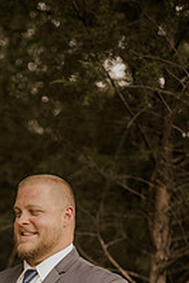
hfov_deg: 17.2
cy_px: 277
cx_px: 50
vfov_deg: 24.6
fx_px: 621
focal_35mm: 79
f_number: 1.6
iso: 64
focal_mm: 35
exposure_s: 1/400
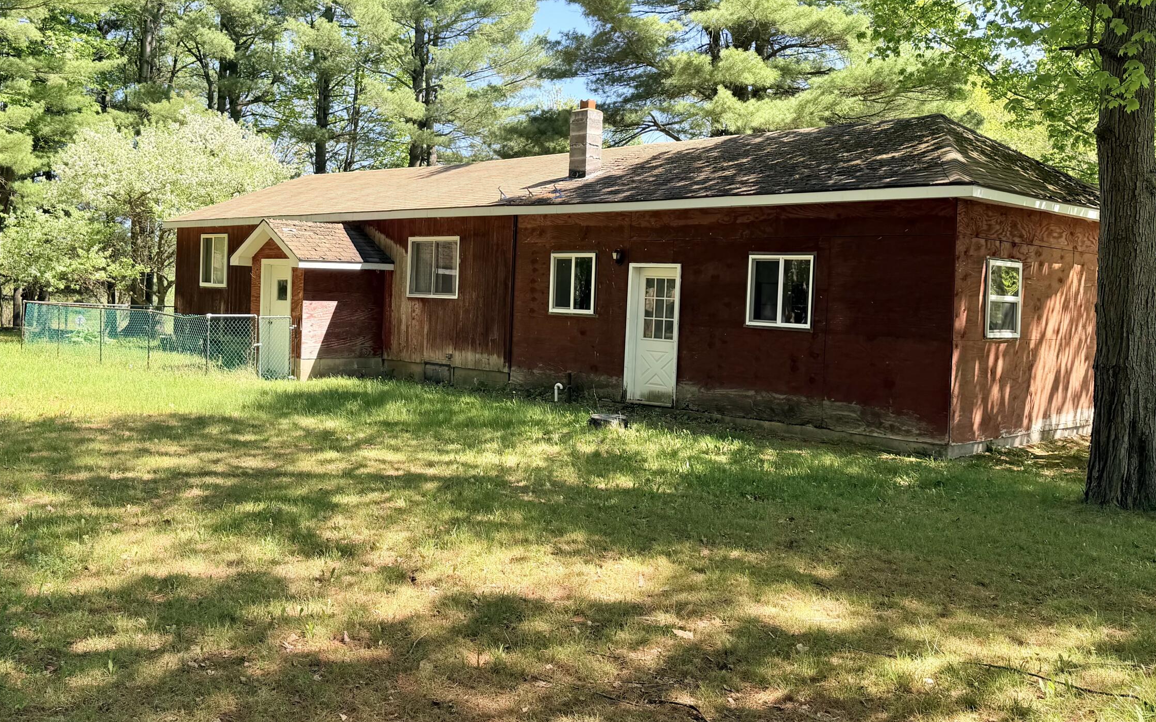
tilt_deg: +0.5
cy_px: 293
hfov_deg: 56.5
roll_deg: -1.9
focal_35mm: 34
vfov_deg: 37.1
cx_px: 493
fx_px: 1071
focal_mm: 6.76
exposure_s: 1/735
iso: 80
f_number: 1.78
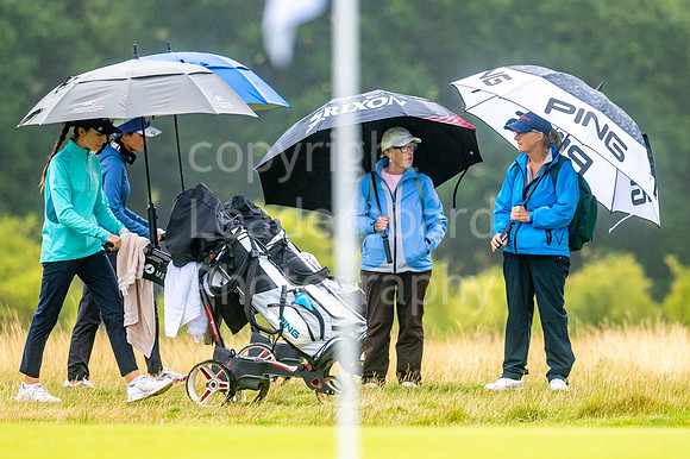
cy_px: 202
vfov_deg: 2.7
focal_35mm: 518
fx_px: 9926
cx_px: 393
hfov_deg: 4.0
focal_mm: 300
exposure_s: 1/1600
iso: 320
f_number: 4.5
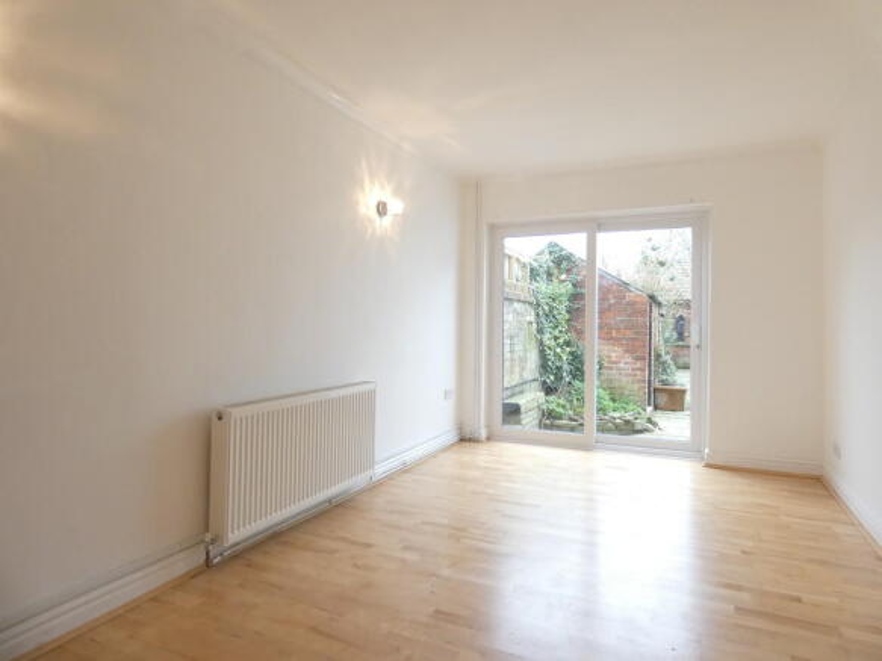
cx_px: 441
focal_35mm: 20
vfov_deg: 66.0
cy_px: 330
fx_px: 509
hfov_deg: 81.8
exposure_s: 1/60
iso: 320
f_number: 2.8
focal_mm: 3.6
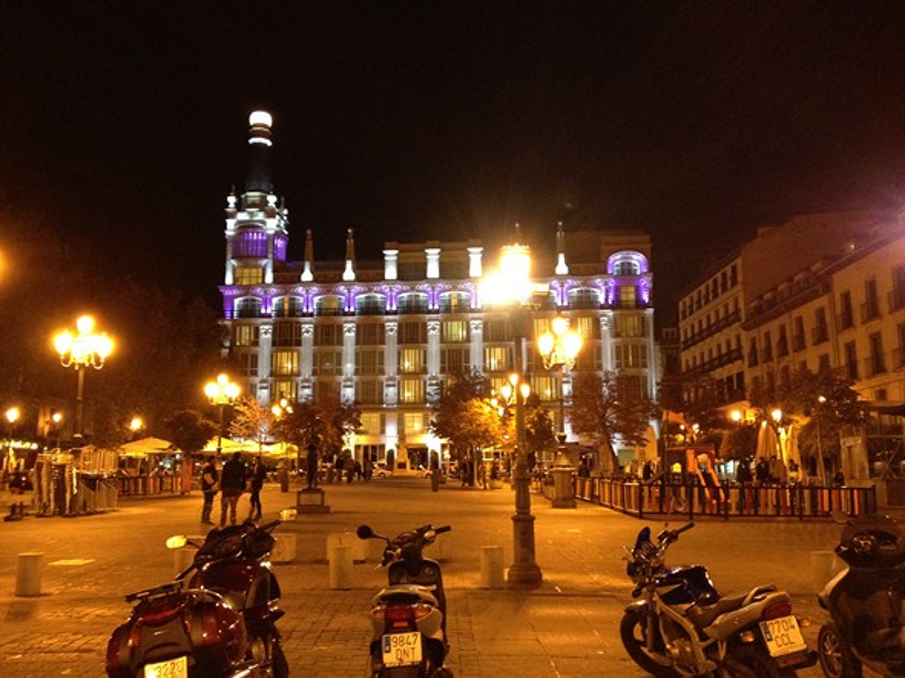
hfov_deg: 52.6
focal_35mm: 35
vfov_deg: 40.7
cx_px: 452
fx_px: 915
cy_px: 339
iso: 400
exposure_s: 1/17
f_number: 2.4
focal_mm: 4.28
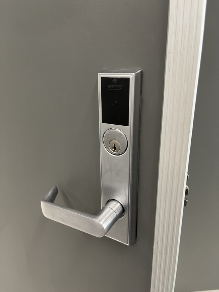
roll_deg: +1.2
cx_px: 110
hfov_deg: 53.1
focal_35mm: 26
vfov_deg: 67.3
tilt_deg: -16.9
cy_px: 146
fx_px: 219
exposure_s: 1/60
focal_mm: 5.1
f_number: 1.6
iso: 400
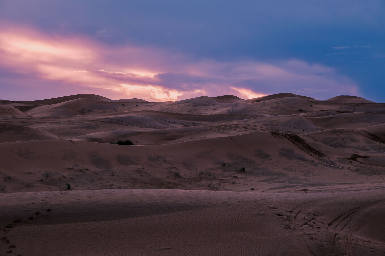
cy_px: 128
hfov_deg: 17.1
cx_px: 192
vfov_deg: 11.4
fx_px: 1283
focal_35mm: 120
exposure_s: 1/120
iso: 1000
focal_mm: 80
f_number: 8
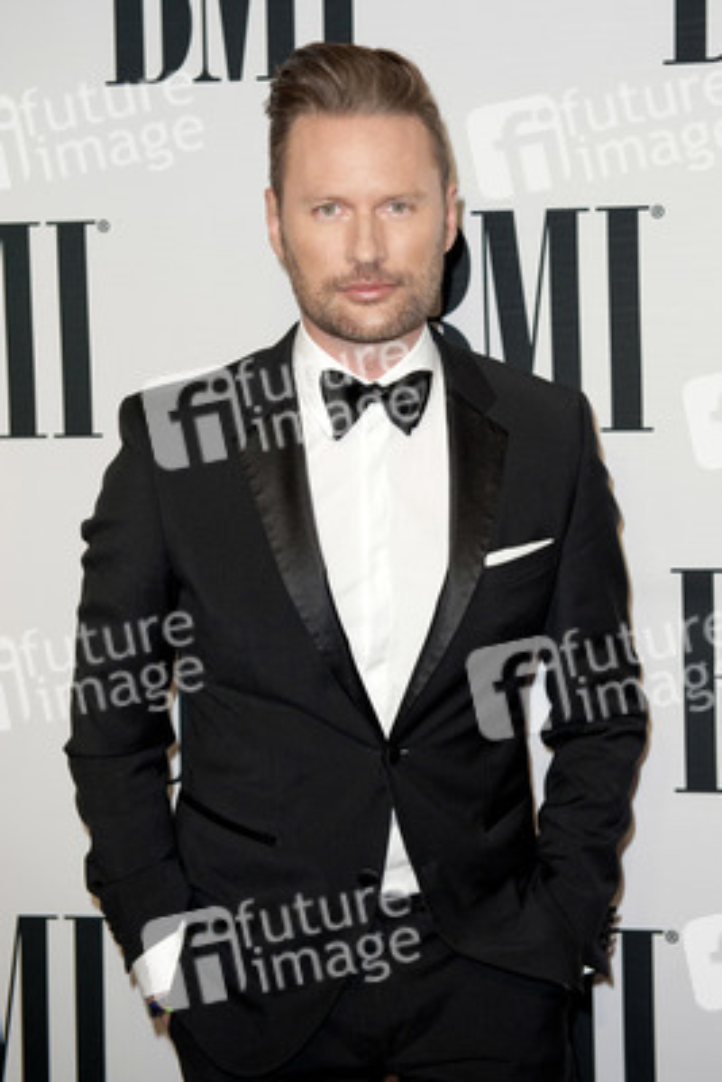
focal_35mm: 55
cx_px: 361
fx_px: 1653
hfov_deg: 24.6
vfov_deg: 36.2
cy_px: 541
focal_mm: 55
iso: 500
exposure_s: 1/400
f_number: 4
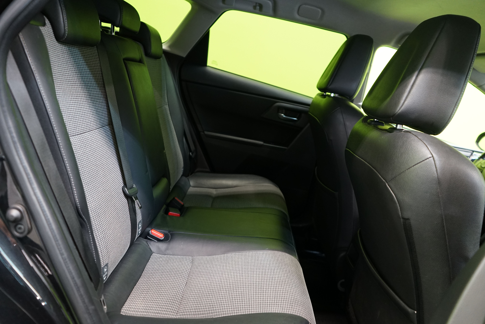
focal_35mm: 28
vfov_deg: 46.4
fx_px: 377
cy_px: 162
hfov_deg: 65.5
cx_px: 242
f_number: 3.5
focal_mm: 28
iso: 1600
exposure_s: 1/30
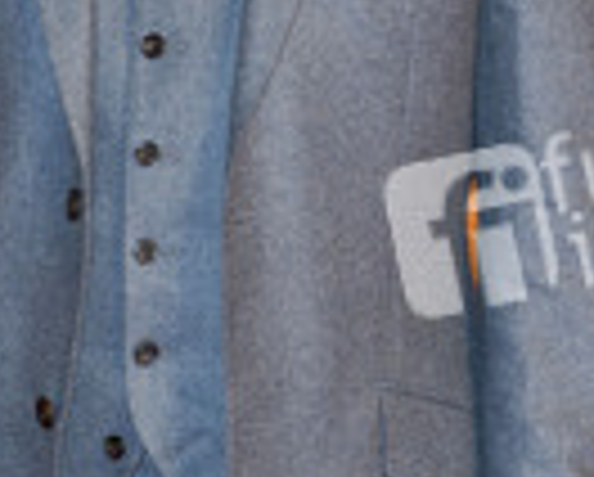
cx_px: 209
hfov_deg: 4.7
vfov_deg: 3.8
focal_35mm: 412
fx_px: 7254
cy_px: -14
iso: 1000
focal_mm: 145
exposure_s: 1/160
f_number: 5.6
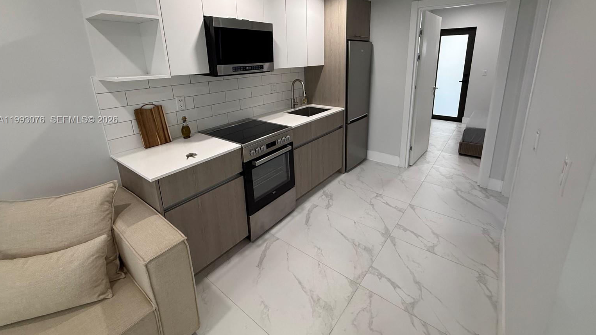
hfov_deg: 99.3
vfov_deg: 65.8
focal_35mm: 16
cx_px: 309
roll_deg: +1.6
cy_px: 120
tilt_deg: -13.3
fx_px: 253
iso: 200
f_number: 2.2
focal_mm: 2.22
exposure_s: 1/120
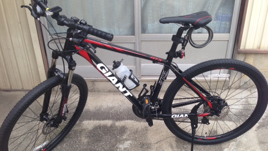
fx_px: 263
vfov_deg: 32.0
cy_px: 76
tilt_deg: -25.4
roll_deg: +4.2
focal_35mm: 37
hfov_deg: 54.0
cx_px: 134
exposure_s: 1/125
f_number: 2.4
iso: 50
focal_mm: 4.12
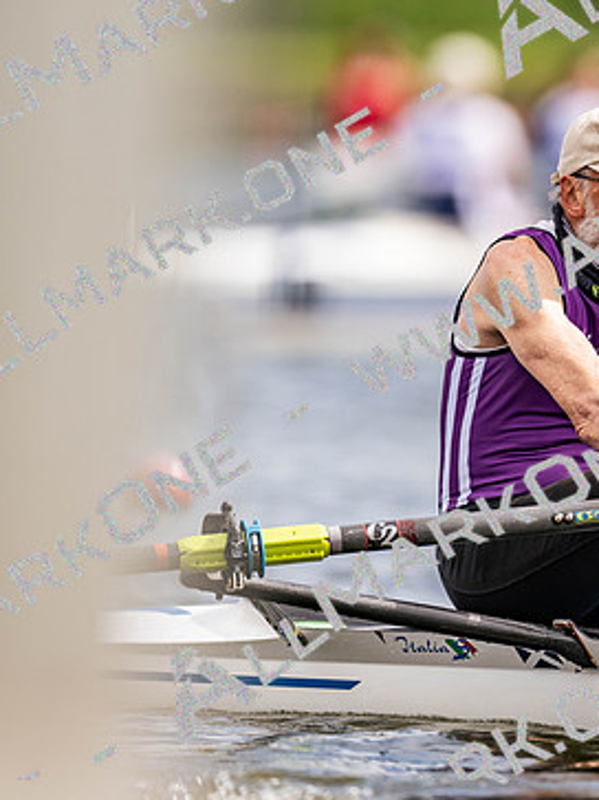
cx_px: 619
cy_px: 402
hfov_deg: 1.6
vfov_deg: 2.1
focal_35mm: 923
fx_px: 21308
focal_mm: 600
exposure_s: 1/2500
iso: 250
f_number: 4
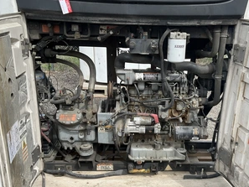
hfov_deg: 47.6
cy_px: 112
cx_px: 147
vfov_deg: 36.7
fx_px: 281
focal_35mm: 39
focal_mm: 3
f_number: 1.8
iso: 25
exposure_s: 1/568
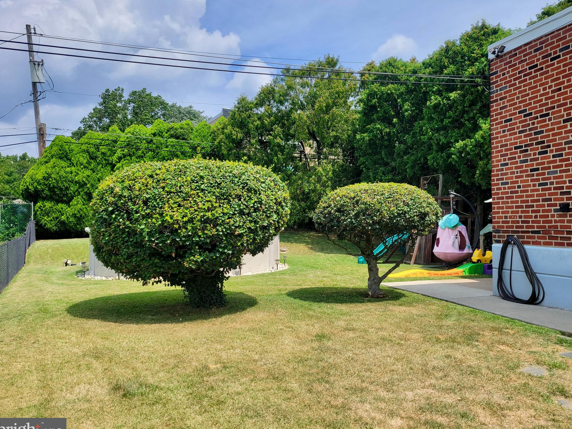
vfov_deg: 49.7
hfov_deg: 63.4
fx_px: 463
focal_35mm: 28
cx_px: 299
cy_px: 211
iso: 40
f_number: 1.8
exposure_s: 1/2314
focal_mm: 5.4
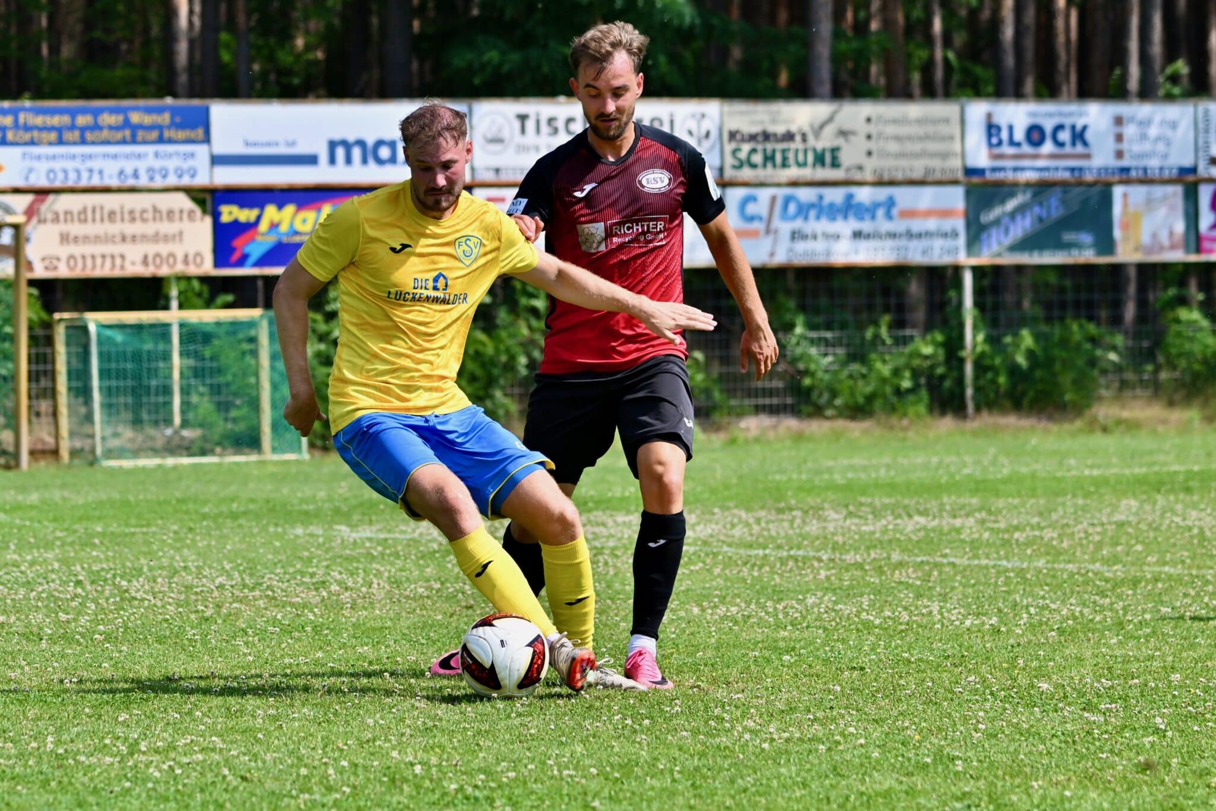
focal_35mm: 125
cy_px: 406
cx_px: 608
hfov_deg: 16.4
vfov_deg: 11.0
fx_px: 4222
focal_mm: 125
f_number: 4.8
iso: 180
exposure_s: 1/1600
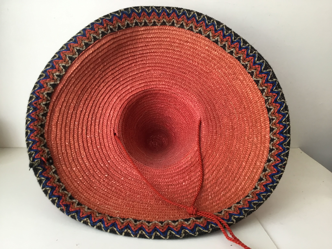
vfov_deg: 45.4
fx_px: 297
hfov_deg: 58.4
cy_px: 124
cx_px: 166
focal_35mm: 31
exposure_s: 1/33
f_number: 2.4
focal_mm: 3.3
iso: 80
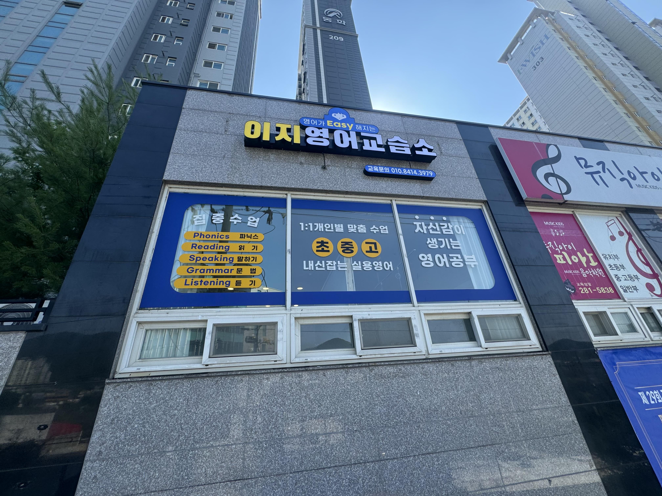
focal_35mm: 14
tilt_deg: +26.8
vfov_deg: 85.7
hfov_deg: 102.1
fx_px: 268
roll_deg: +5.3
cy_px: 248
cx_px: 331
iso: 40
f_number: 2.2
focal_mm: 2.22
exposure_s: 1/646
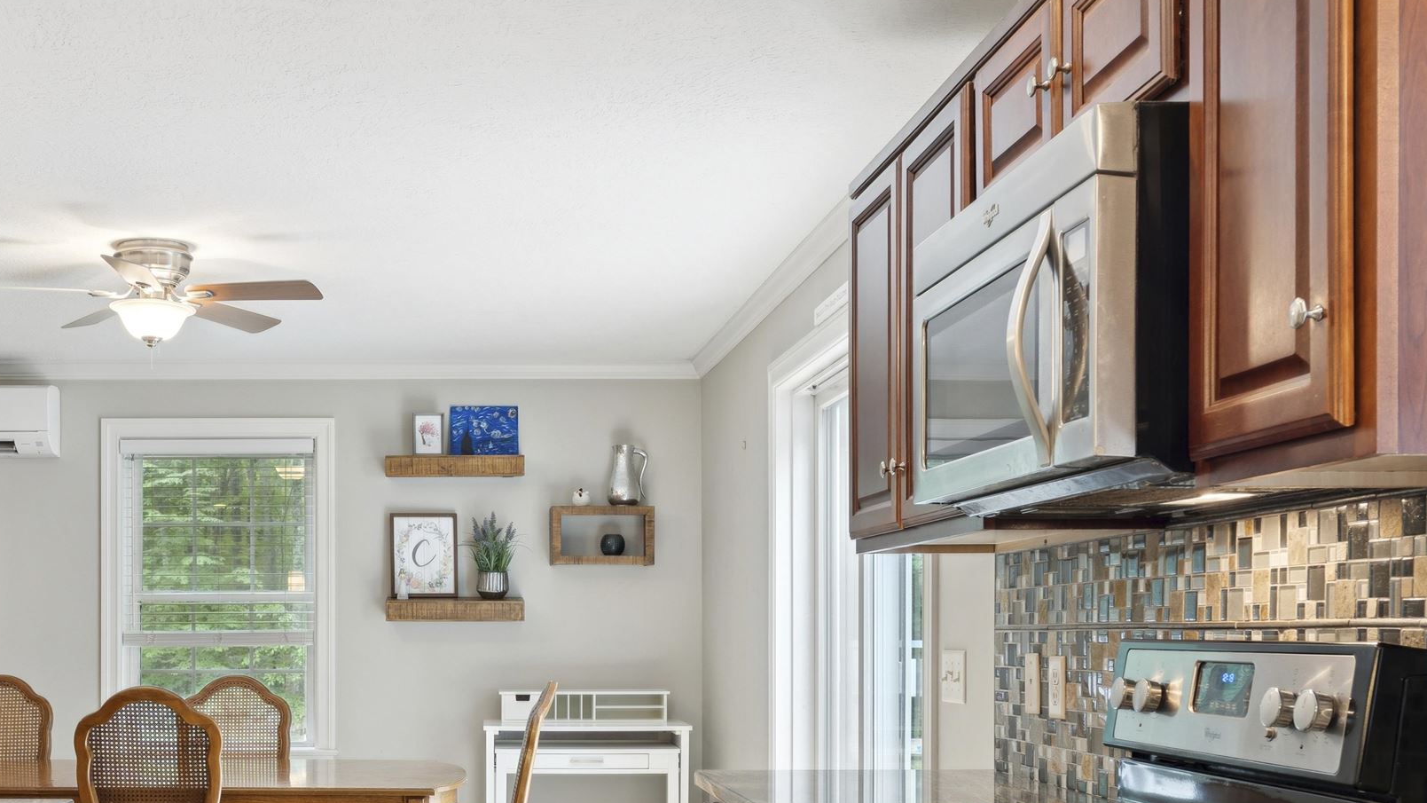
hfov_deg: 45.5
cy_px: 656
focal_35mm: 44
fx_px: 1665
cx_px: 441
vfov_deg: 26.5
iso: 100
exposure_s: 1.3
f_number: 8
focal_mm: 22
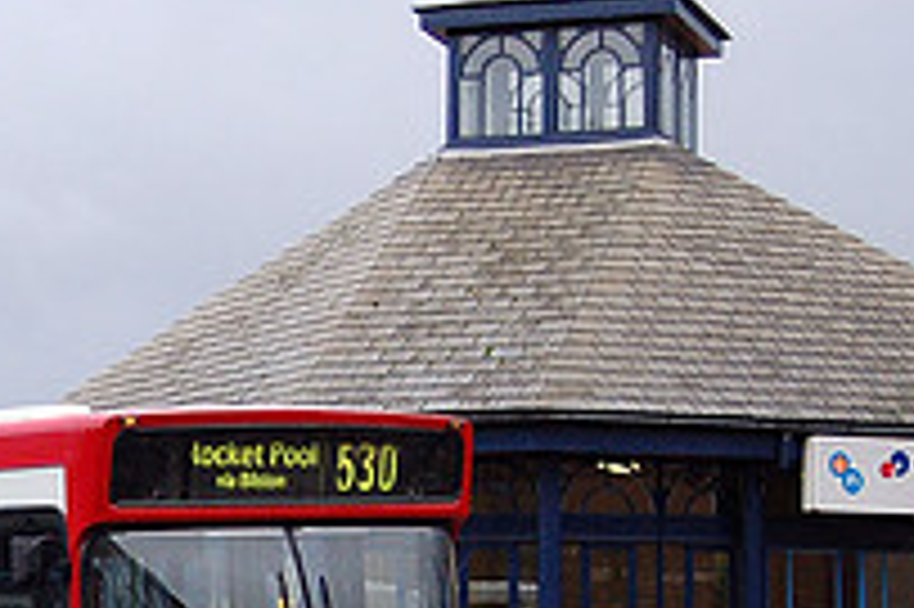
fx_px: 3475
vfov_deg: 9.9
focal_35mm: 137
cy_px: 660
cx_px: -90
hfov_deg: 14.6
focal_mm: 32
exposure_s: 1/400
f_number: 4.5
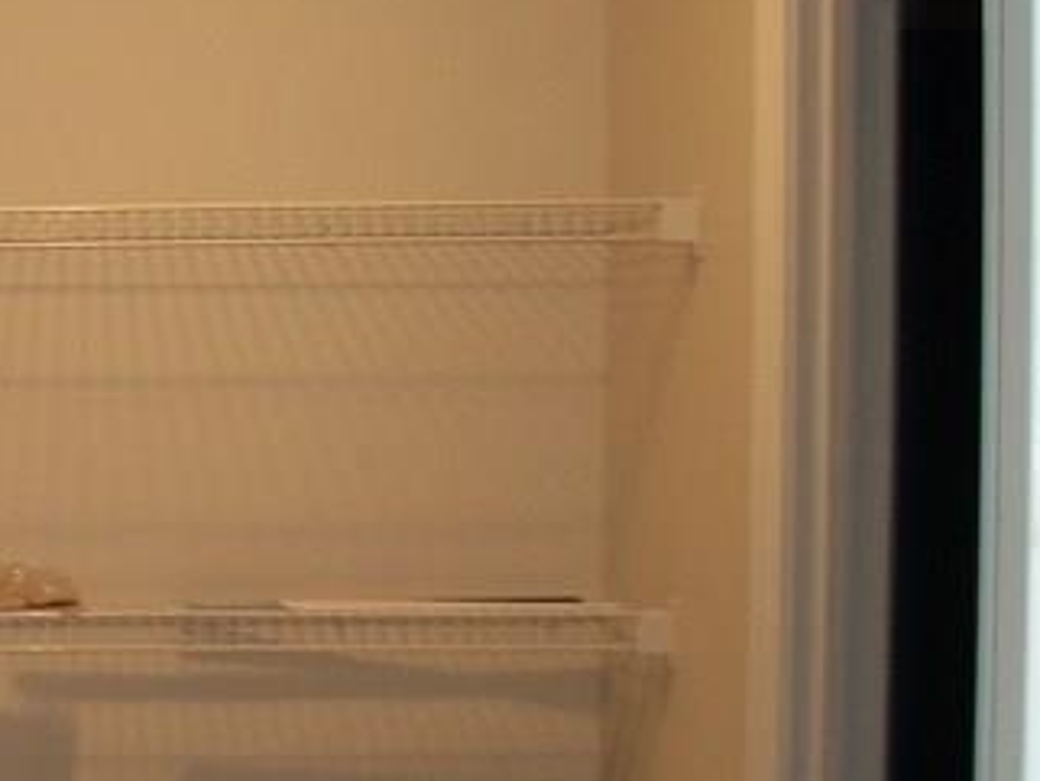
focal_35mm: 102
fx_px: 3066
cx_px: -162
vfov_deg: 14.1
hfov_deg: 18.4
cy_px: 911
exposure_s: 1/30
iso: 80
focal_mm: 5.7
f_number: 2.9
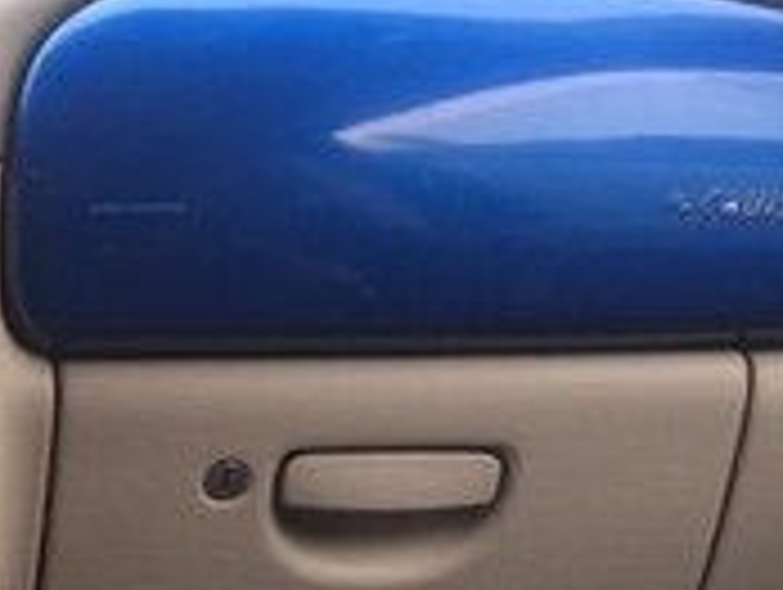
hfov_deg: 15.9
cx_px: -500
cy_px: 516
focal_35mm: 110
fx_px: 2492
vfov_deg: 13.4
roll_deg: +0.9
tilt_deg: -15.9
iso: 32
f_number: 2.2
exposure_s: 1/114
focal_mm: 4.15
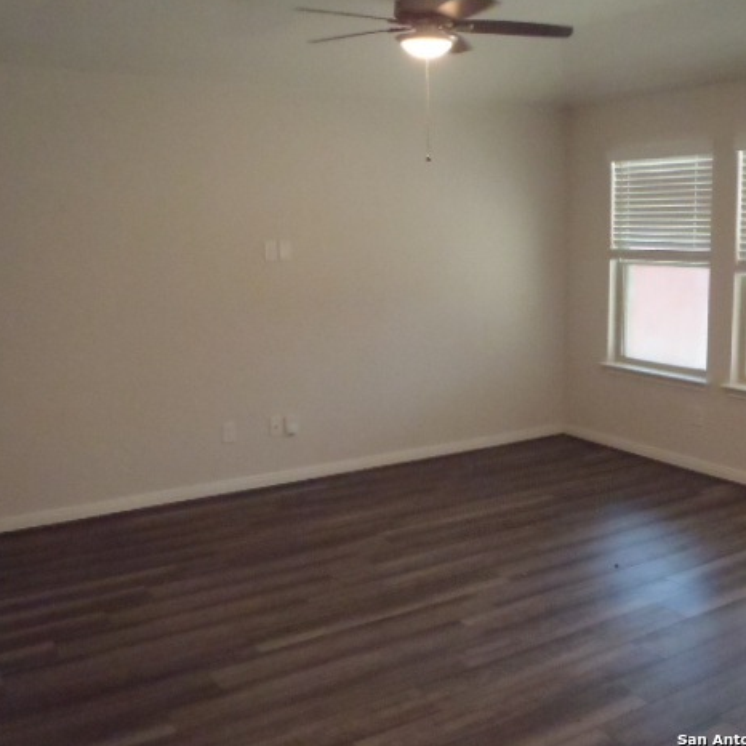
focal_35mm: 34
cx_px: 426
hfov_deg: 48.3
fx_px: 829
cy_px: 365
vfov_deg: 48.4
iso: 800
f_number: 3.9
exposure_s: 1/125
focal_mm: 5
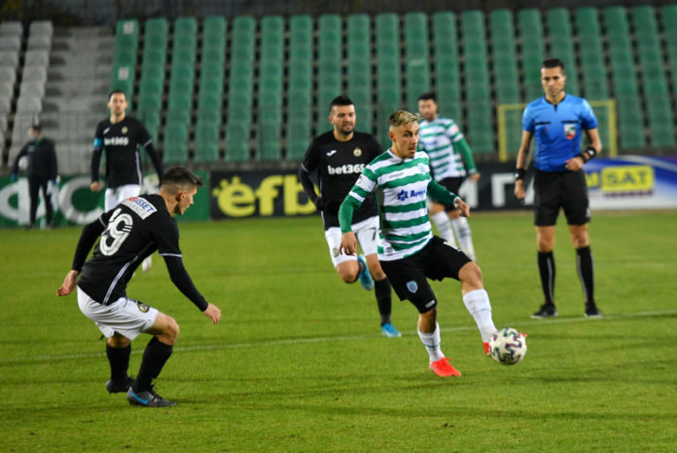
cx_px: 338
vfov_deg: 7.9
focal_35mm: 175
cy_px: 226
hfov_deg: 11.7
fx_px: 3293
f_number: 3.5
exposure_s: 1/1000
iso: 2000
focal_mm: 175
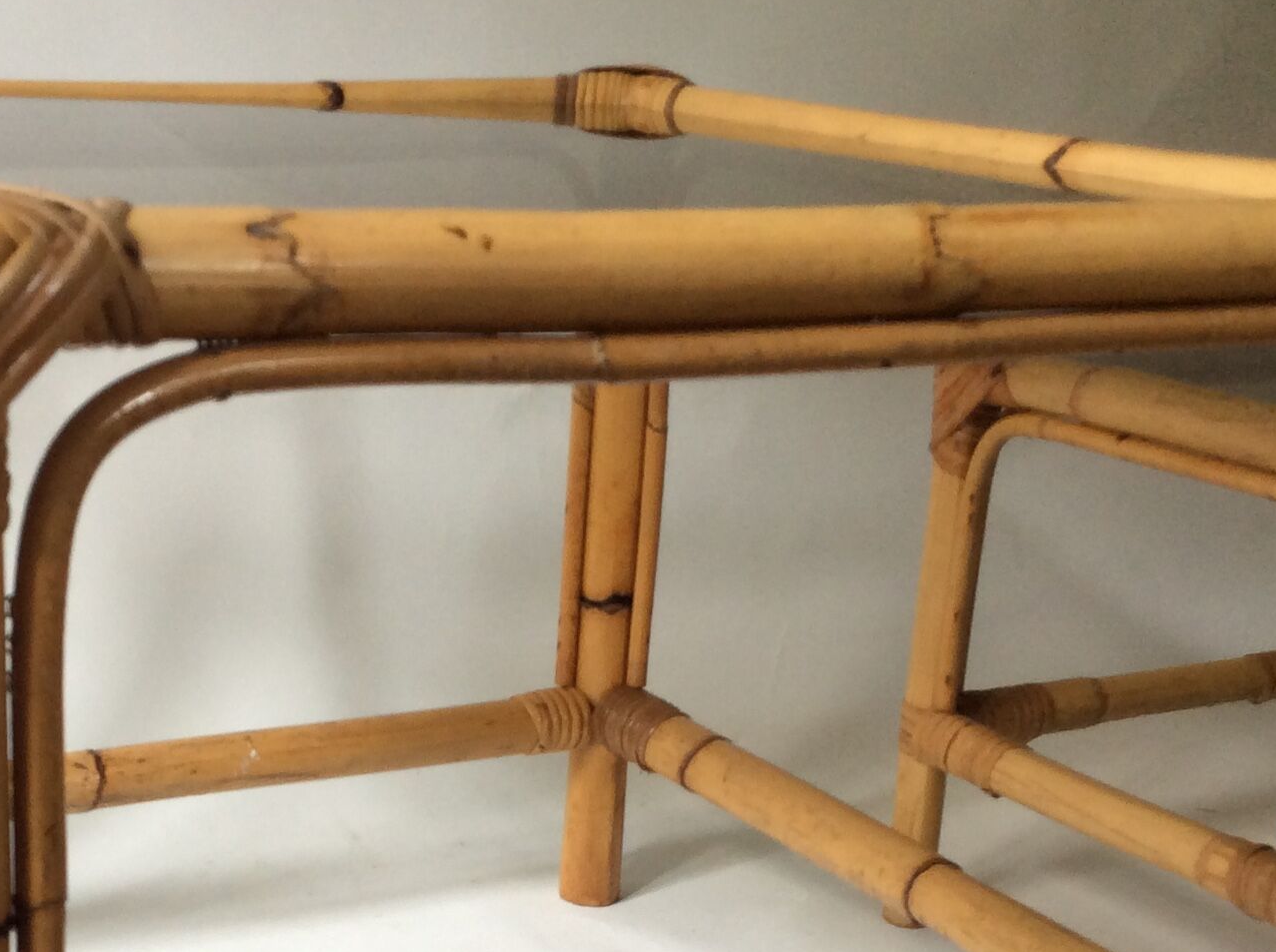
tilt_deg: -24.0
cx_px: 390
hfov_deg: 29.6
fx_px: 2392
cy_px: 892
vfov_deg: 21.9
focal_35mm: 65
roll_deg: +1.0
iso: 50
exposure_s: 1/25
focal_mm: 3.3
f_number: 2.4
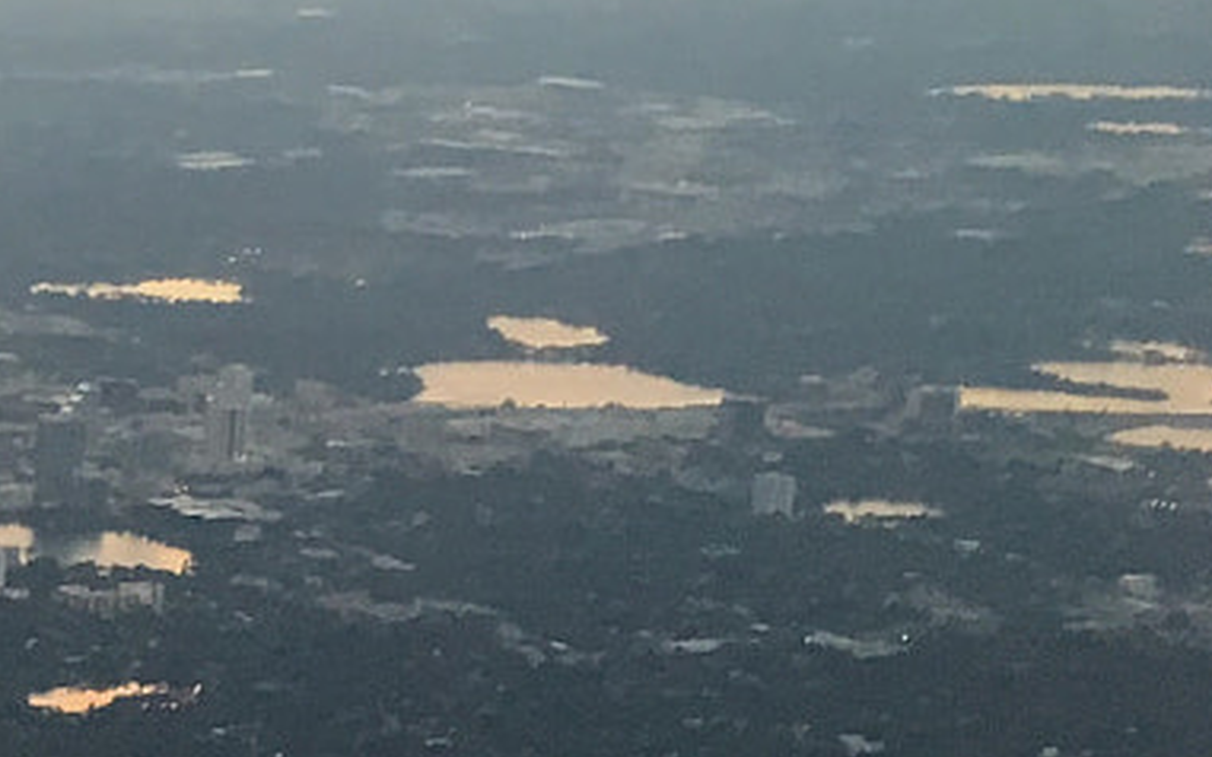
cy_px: 935
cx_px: -1183
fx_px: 4260
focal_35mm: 129
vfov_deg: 10.0
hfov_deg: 13.8
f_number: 2.2
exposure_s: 1/30
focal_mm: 4.15
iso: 40
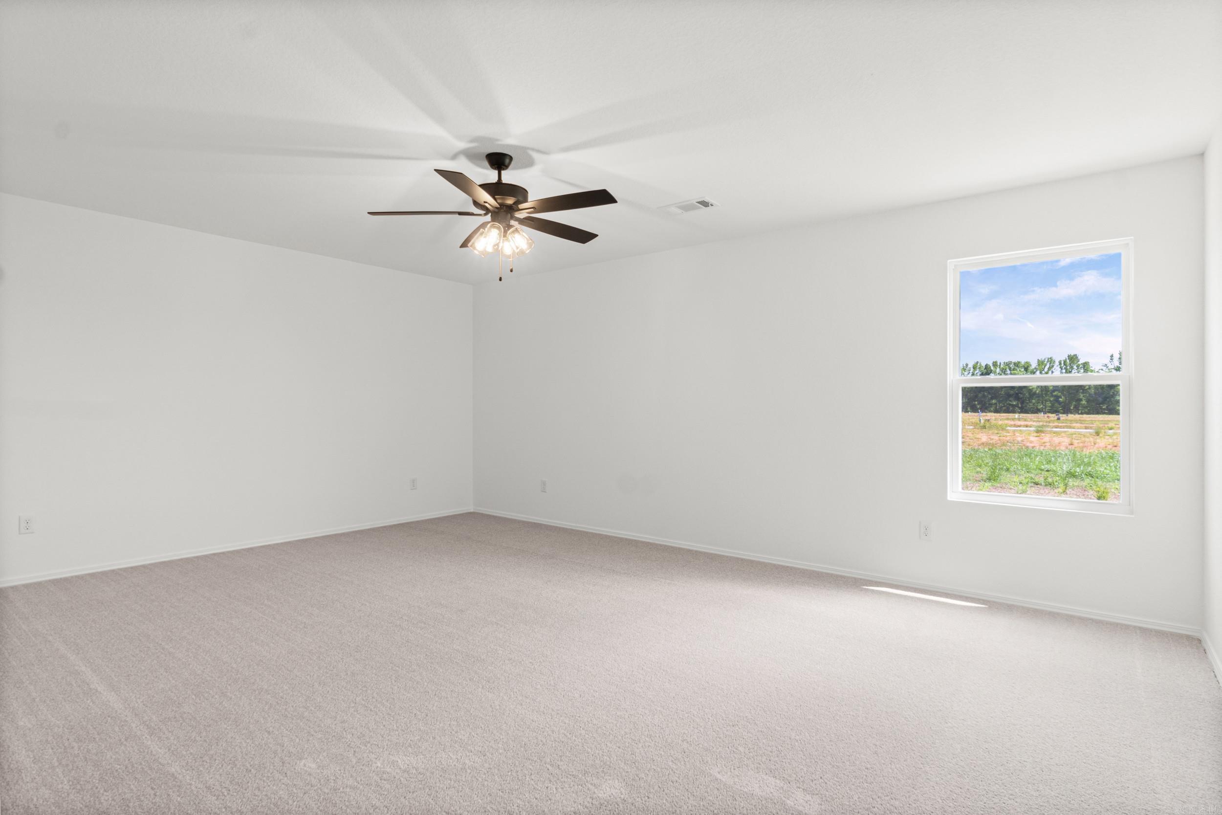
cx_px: 611
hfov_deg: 90.0
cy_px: 408
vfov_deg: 67.4
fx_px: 611
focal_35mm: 18
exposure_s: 1/6
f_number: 9
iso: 250
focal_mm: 12
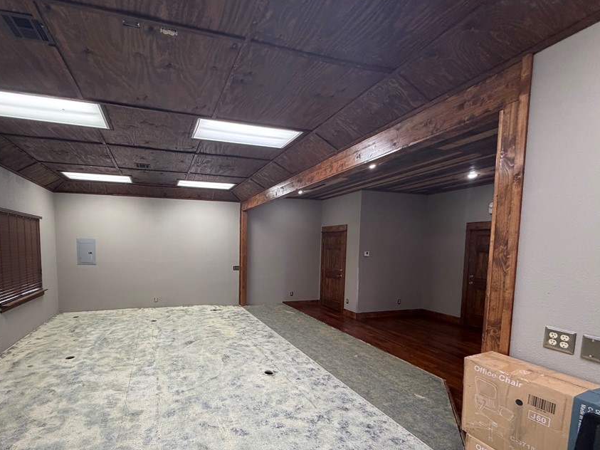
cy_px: 268
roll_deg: -0.2
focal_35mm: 17
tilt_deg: -4.2
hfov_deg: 89.9
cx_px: 241
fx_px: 295
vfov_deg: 74.0
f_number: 2.2
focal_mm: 2.22
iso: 250
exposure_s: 1/120
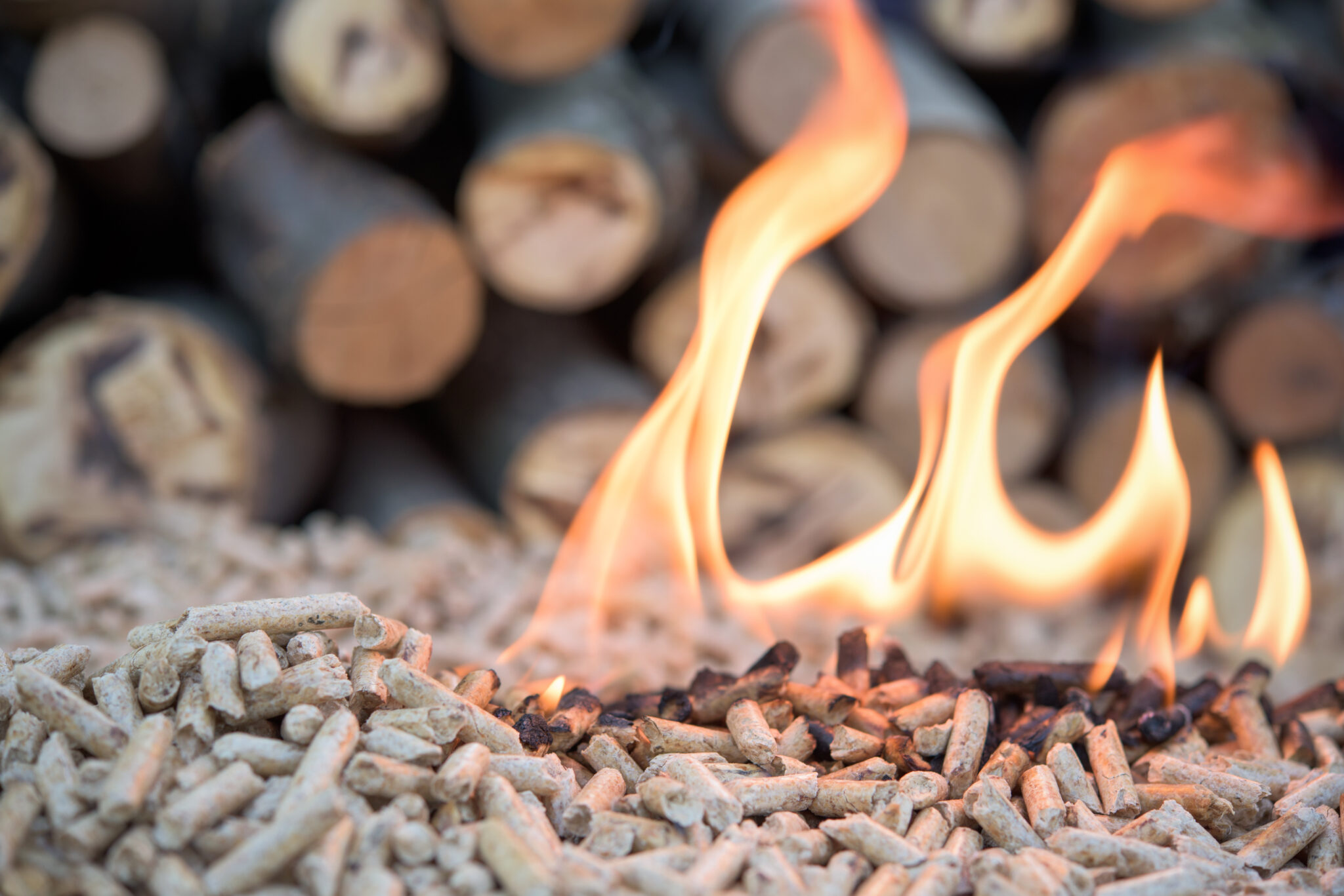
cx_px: 672
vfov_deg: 22.6
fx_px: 2241
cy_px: 448
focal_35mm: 60
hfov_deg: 33.4
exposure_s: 1/200
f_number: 4.5
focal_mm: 60
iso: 200
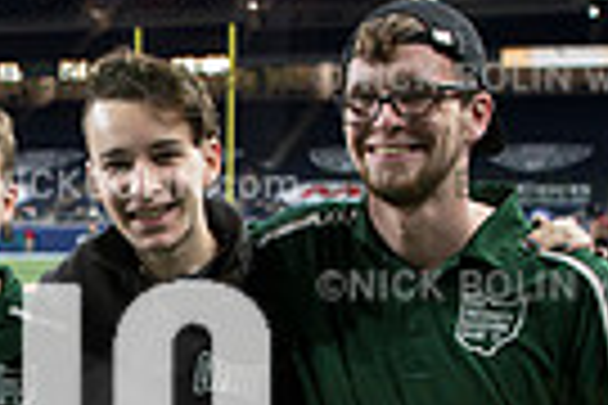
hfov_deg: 19.1
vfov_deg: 12.9
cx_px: -50
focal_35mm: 103
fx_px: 1739
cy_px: 497
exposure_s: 1/800
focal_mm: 24
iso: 1250
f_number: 2.8
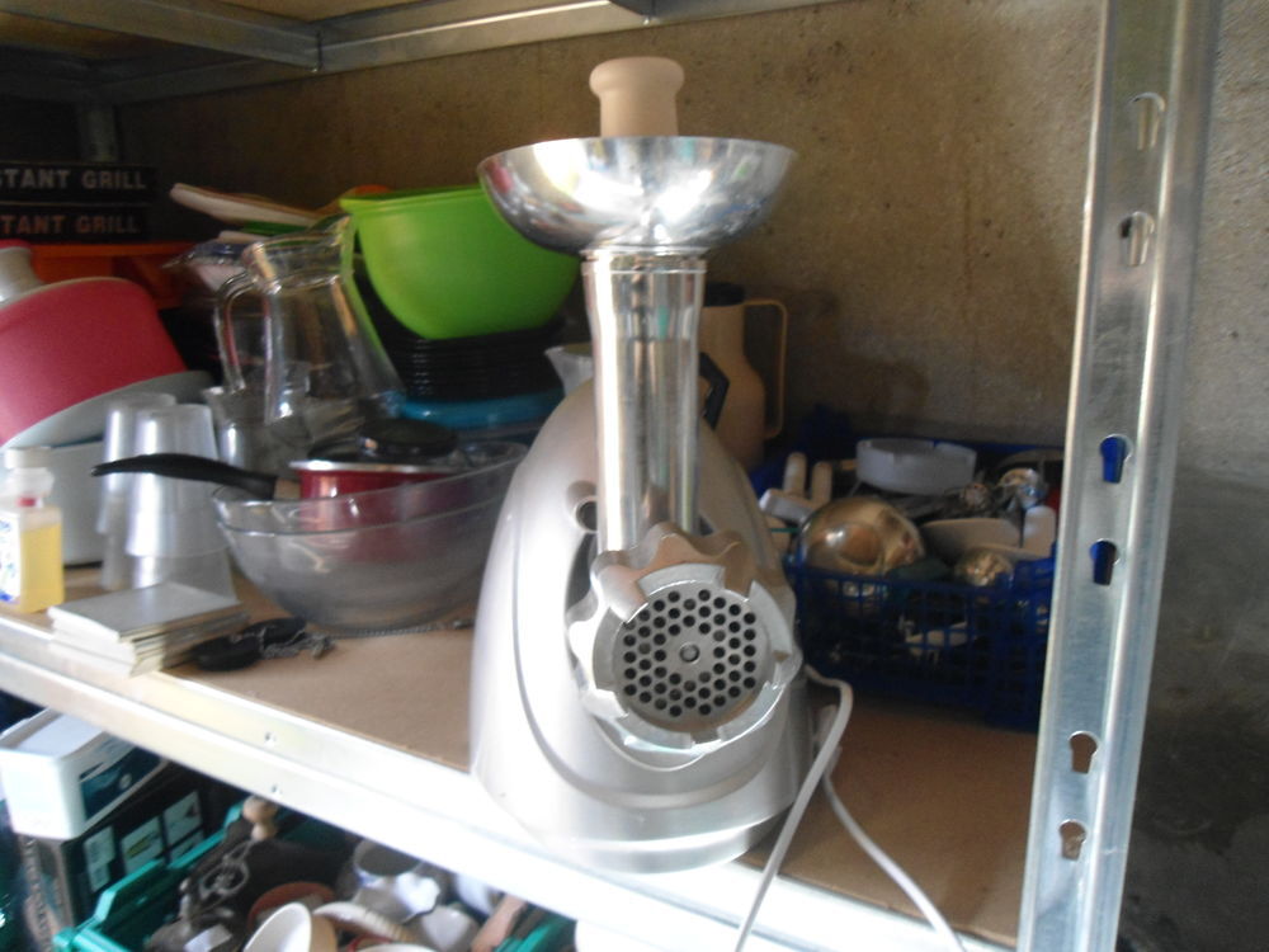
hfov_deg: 67.3
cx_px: 634
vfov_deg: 53.1
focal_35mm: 26
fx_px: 953
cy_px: 476
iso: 400
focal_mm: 4.7
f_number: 2.8
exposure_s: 1/30
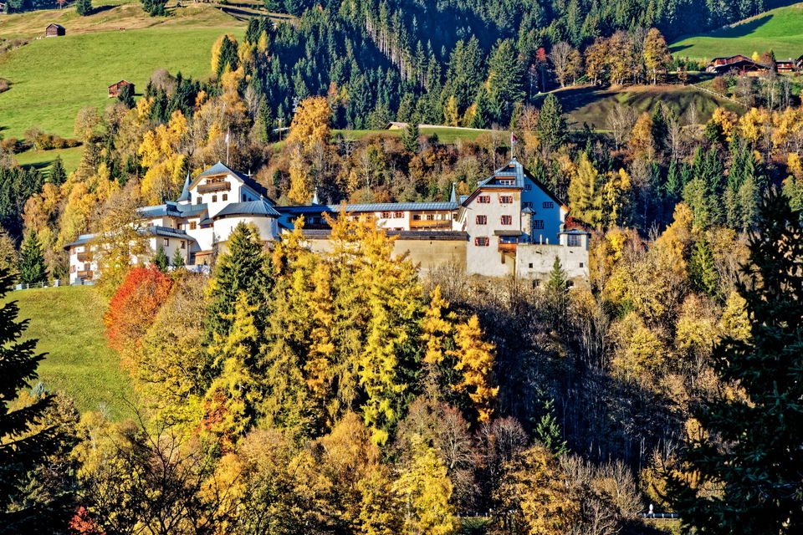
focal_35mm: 256
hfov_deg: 8.0
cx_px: 402
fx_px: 5710
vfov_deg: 5.4
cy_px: 268
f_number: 10
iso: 200
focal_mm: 93.9
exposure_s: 1/160
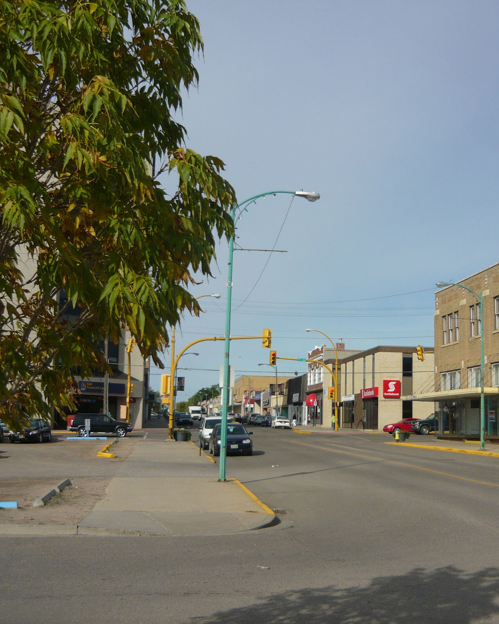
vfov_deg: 42.0
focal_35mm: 44
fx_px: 813
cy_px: 313
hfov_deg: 33.7
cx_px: 345
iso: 100
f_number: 8
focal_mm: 5.5
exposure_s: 1/320
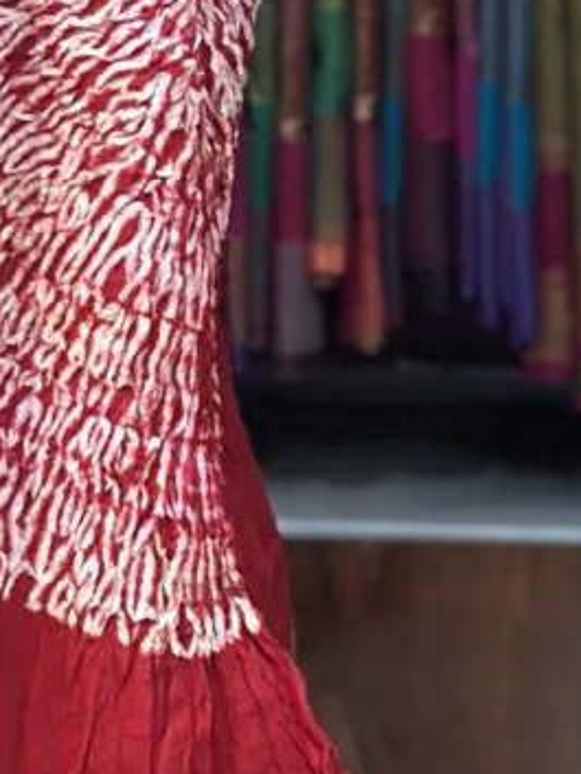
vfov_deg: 5.6
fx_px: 7783
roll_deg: -1.1
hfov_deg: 4.2
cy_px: -329
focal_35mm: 348
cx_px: -528
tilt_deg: -1.0
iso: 80
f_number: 1.78
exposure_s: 1/100
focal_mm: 6.86
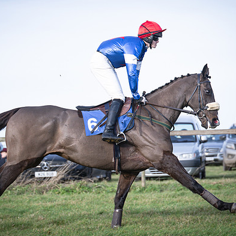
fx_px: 1358
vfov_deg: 9.9
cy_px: 93
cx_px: 164
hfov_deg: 9.9
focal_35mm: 176
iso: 125
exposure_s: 1/1000
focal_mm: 70
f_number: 2.8
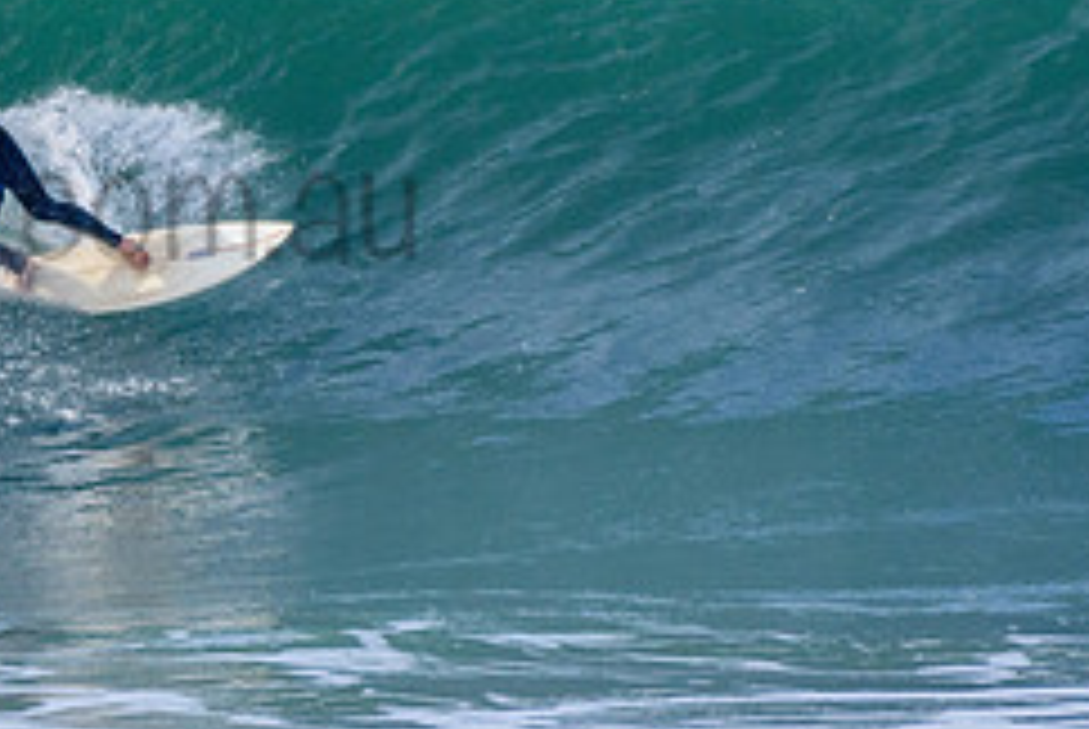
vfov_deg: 0.8
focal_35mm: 1795
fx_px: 54364
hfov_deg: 1.1
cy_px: 155
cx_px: -58
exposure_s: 1/2000
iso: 500
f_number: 5.6
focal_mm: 500
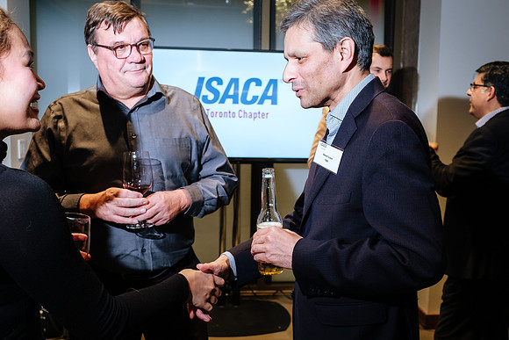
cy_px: 185
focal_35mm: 37
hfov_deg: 52.1
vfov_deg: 36.2
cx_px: 286
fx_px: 519
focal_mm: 21.3
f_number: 4
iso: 640
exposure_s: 1/60
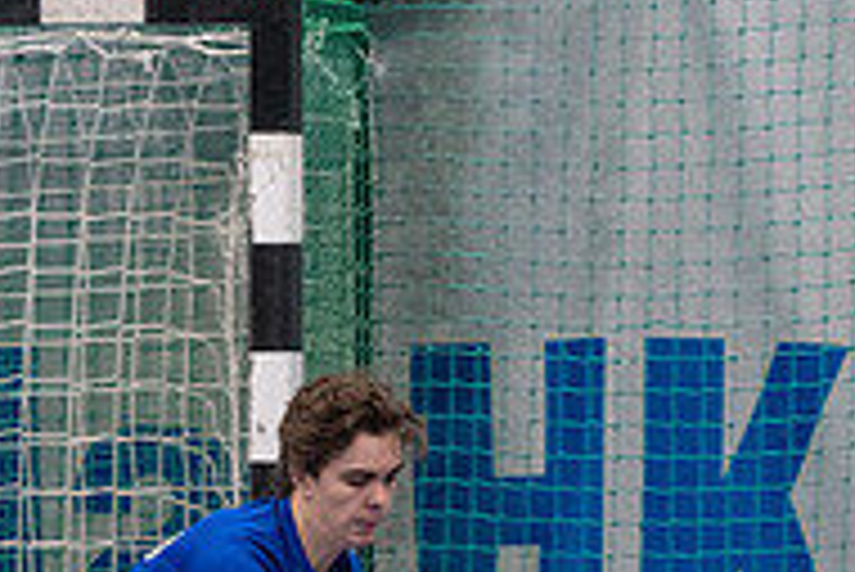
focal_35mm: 823
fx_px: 19561
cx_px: 549
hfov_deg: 2.5
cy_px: 808
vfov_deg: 1.7
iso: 4000
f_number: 3.2
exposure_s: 1/640
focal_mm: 175
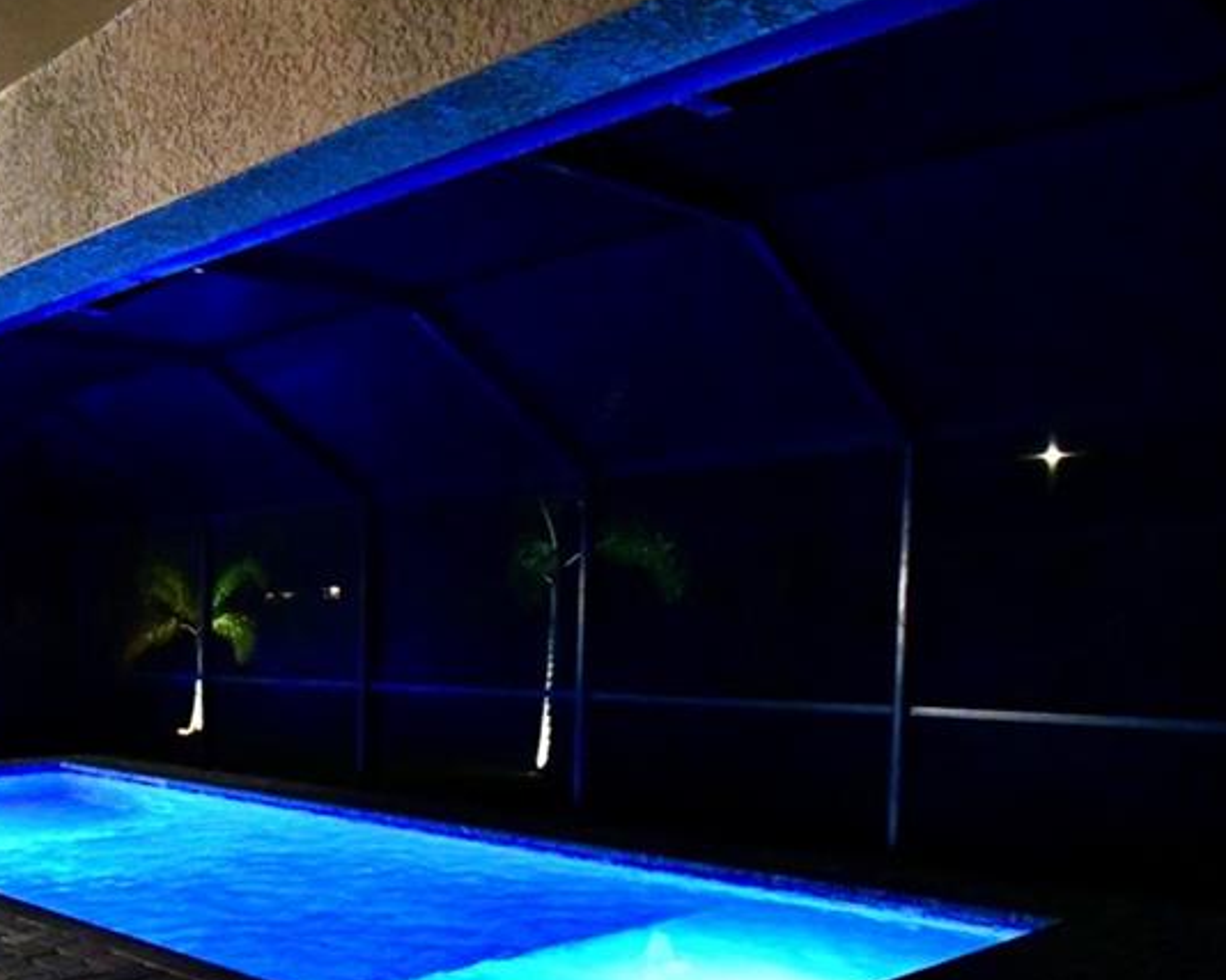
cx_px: 188
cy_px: 709
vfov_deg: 40.2
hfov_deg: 46.7
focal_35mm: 36
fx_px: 1306
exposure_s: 1/25
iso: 12800
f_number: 3.5
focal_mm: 10
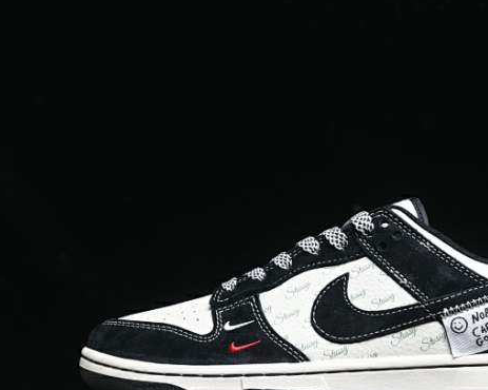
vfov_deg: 13.9
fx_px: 1602
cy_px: 251
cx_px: 348
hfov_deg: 17.2
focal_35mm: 111
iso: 160
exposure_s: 1/50
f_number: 6.3
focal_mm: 50
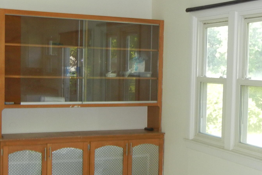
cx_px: 168
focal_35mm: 70
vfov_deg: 19.4
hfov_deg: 28.7
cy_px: 107
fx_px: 509
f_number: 3.5
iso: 200
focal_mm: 5.4
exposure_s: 1/30
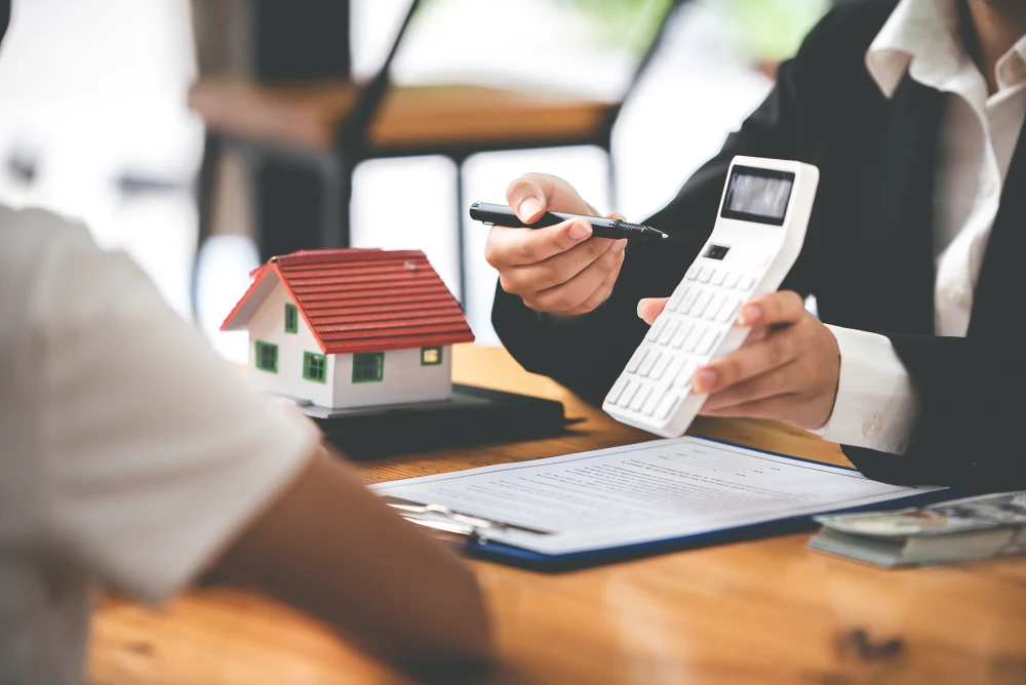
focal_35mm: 145
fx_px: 4135
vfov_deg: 9.5
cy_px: 342
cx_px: 513
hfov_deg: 14.1
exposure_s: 1/200
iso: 400
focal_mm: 145
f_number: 2.8
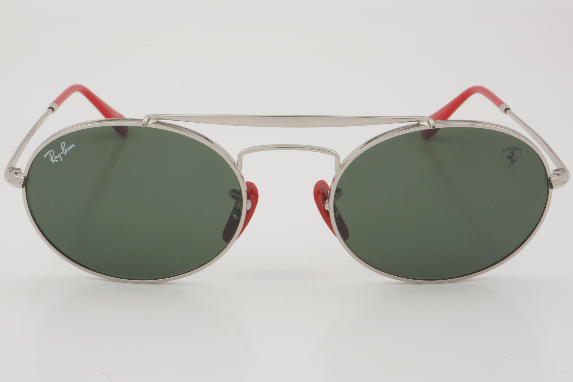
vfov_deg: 16.6
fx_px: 1313
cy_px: 191
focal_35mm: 82
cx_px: 286
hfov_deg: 24.6
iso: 100
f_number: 32
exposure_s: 1/3
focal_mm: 55
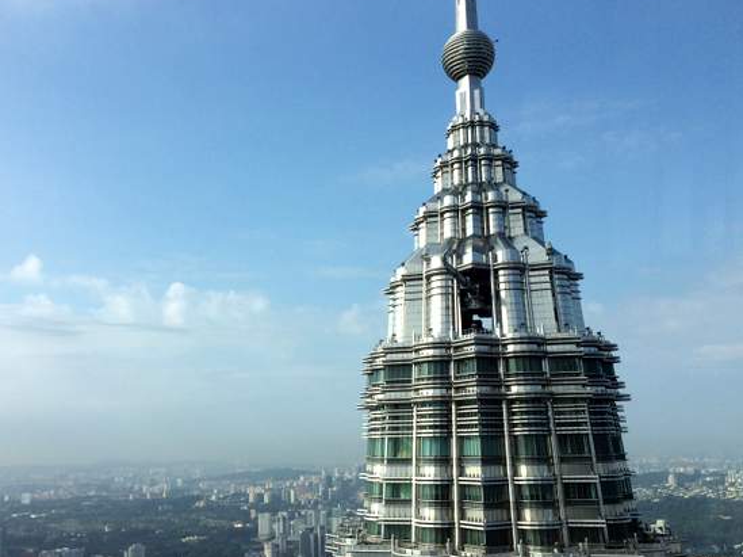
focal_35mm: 37
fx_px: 794
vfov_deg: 38.5
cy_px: 334
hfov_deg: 49.8
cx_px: 290
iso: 32
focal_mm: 4.15
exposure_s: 1/2283
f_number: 2.2
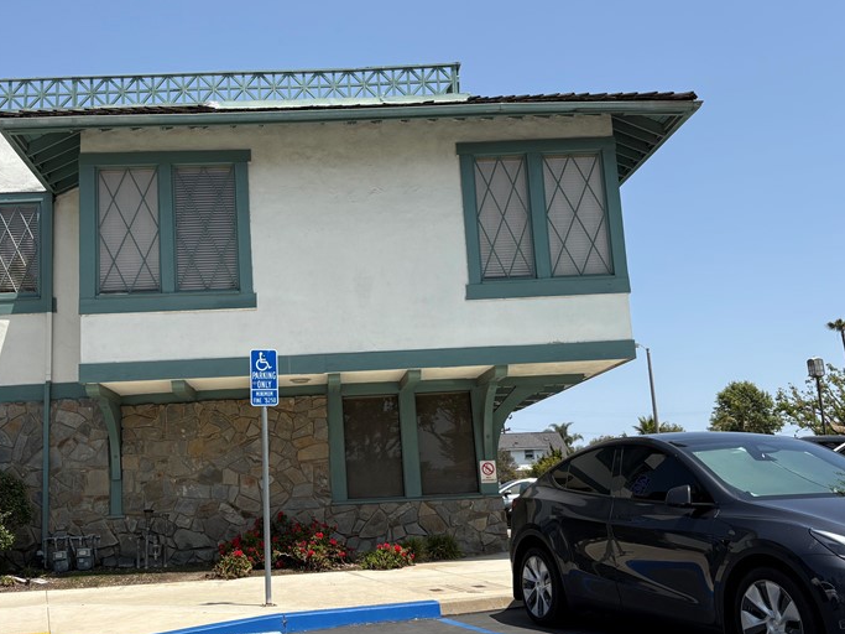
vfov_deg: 36.8
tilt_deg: +9.9
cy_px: 313
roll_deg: +3.1
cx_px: 358
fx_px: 952
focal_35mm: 39
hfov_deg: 47.7
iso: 50
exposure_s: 1/3279
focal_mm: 5.96
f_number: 1.6
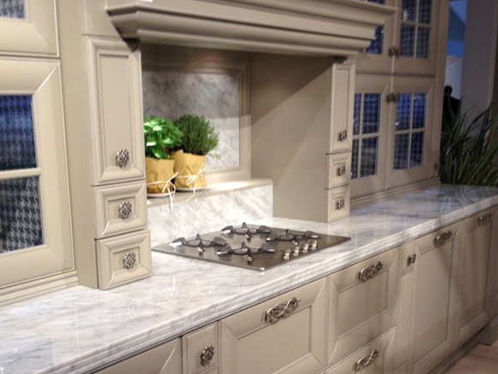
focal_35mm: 48
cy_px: 254
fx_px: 691
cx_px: 213
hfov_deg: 39.5
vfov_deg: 30.0
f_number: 2.4
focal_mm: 4.28
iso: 64
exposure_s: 1/24
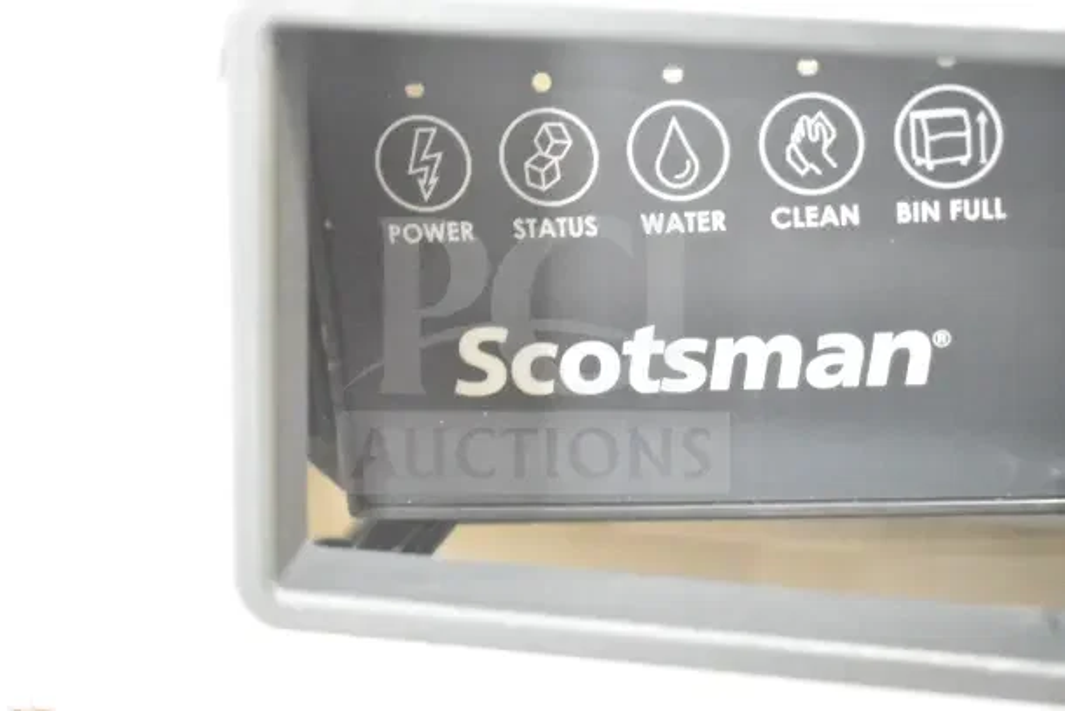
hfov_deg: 29.2
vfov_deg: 19.7
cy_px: 356
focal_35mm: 69
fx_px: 2042
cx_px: 532
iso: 25600
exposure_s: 1/80
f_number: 5.3
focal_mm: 46
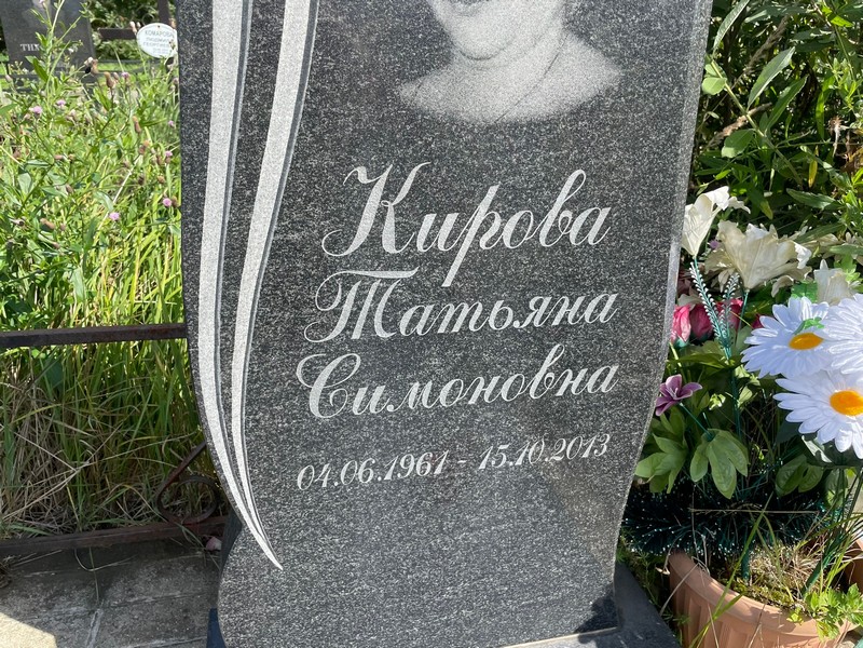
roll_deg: +1.6
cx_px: 432
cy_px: 324
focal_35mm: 26
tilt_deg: -22.6
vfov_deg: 53.1
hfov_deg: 67.3
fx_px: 648
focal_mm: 4.2
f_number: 1.6
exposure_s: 1/2053
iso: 32
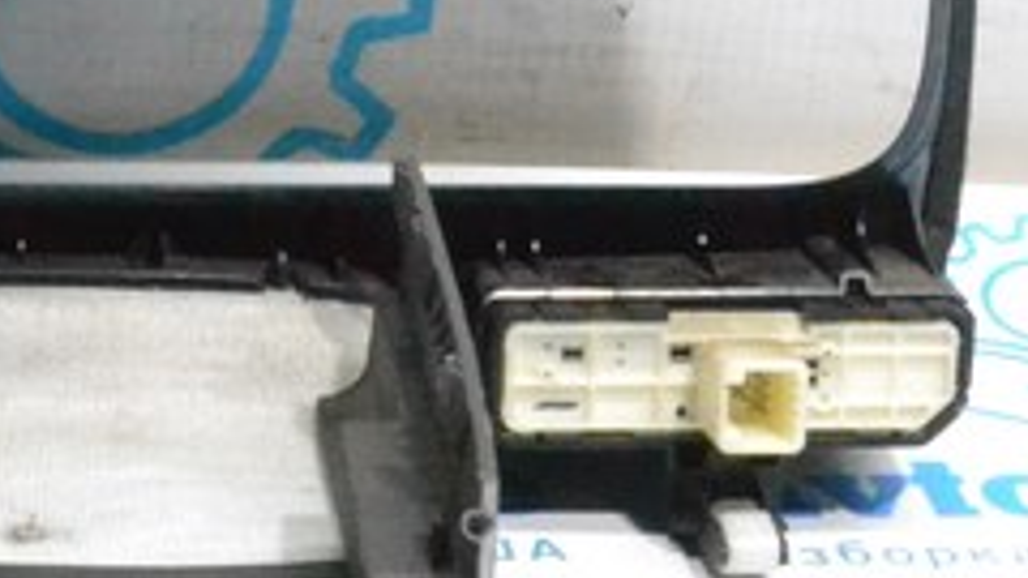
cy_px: 332
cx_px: -120
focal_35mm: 174
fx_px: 4743
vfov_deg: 7.0
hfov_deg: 12.2
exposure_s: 1/80
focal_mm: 26
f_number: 14
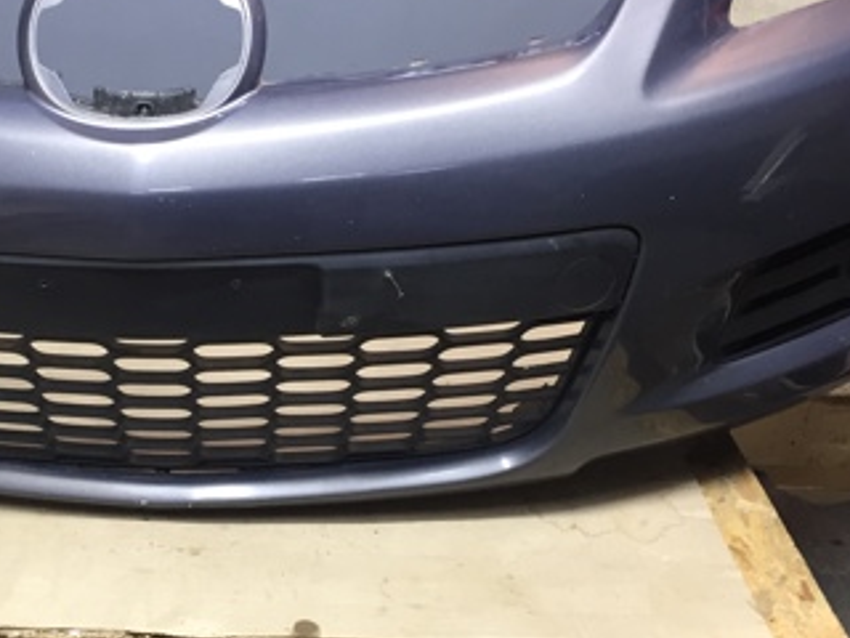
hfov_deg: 32.6
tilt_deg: -28.6
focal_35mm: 58
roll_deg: -1.7
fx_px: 1424
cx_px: 212
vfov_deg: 25.1
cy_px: 428
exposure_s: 1/33
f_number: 2.2
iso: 80
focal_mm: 4.15
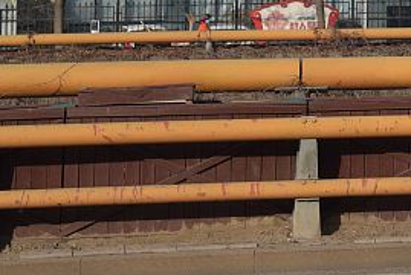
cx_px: 694
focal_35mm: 245
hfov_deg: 8.1
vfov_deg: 5.5
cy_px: -308
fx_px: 2800
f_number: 8
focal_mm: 55
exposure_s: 1/1000
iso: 400
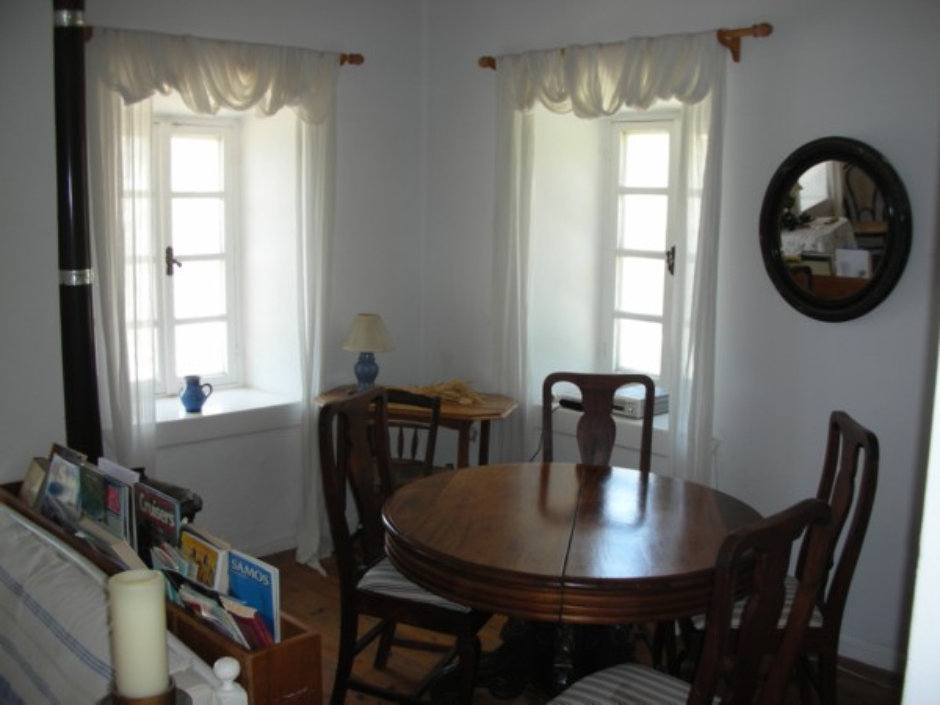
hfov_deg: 52.6
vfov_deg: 40.7
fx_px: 950
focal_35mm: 35
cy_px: 352
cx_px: 470
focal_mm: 5.8
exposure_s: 1/30
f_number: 3
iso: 52
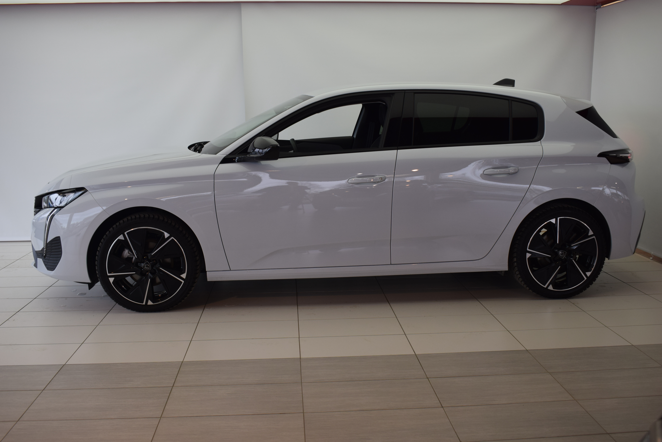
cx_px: 331
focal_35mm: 34
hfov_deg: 55.1
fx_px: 635
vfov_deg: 38.4
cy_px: 221
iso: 400
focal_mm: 23
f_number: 5.6
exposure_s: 1/125
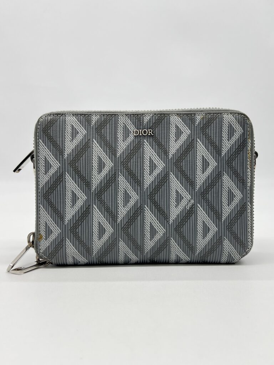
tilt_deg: -4.3
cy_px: 182
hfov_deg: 53.1
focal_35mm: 26
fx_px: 274
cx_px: 137
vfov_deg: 67.3
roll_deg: +0.4
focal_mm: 5.7
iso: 40
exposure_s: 1/189
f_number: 1.5
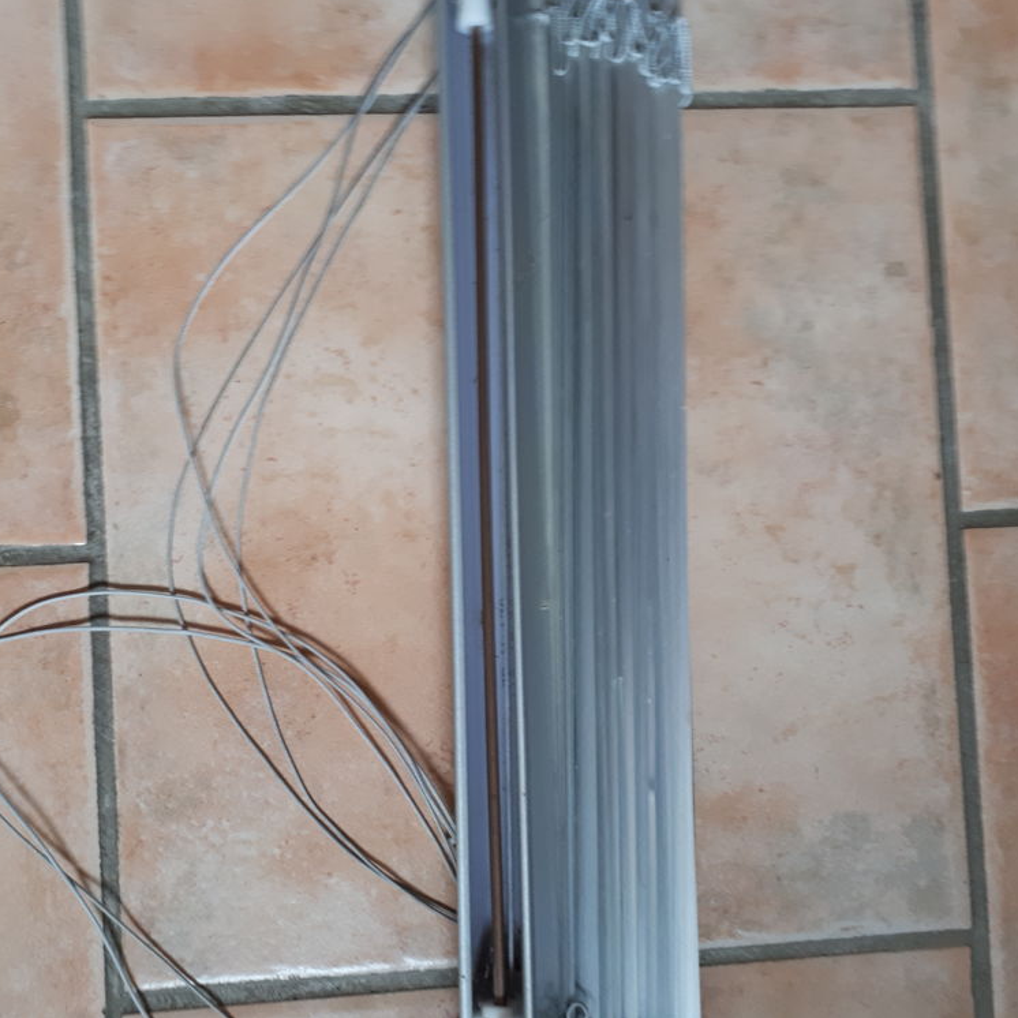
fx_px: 1065
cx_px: 442
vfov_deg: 51.1
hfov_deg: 51.0
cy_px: 509
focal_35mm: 32
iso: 125
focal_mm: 3.6
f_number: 1.9
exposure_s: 1/33
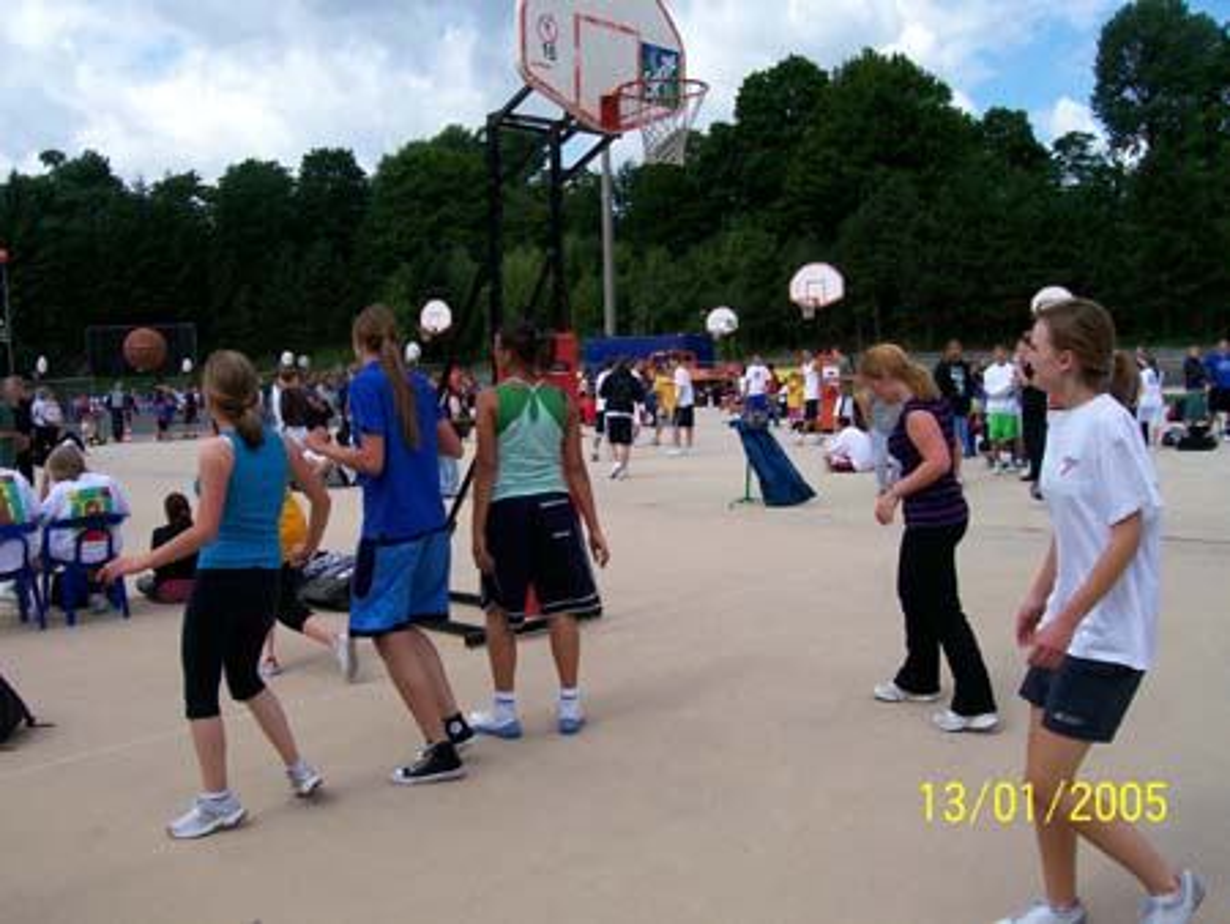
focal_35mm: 34
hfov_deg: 53.9
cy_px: 462
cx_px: 615
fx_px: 1209
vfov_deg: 41.8
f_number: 5.1
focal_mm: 5.6
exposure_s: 1/458
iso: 80
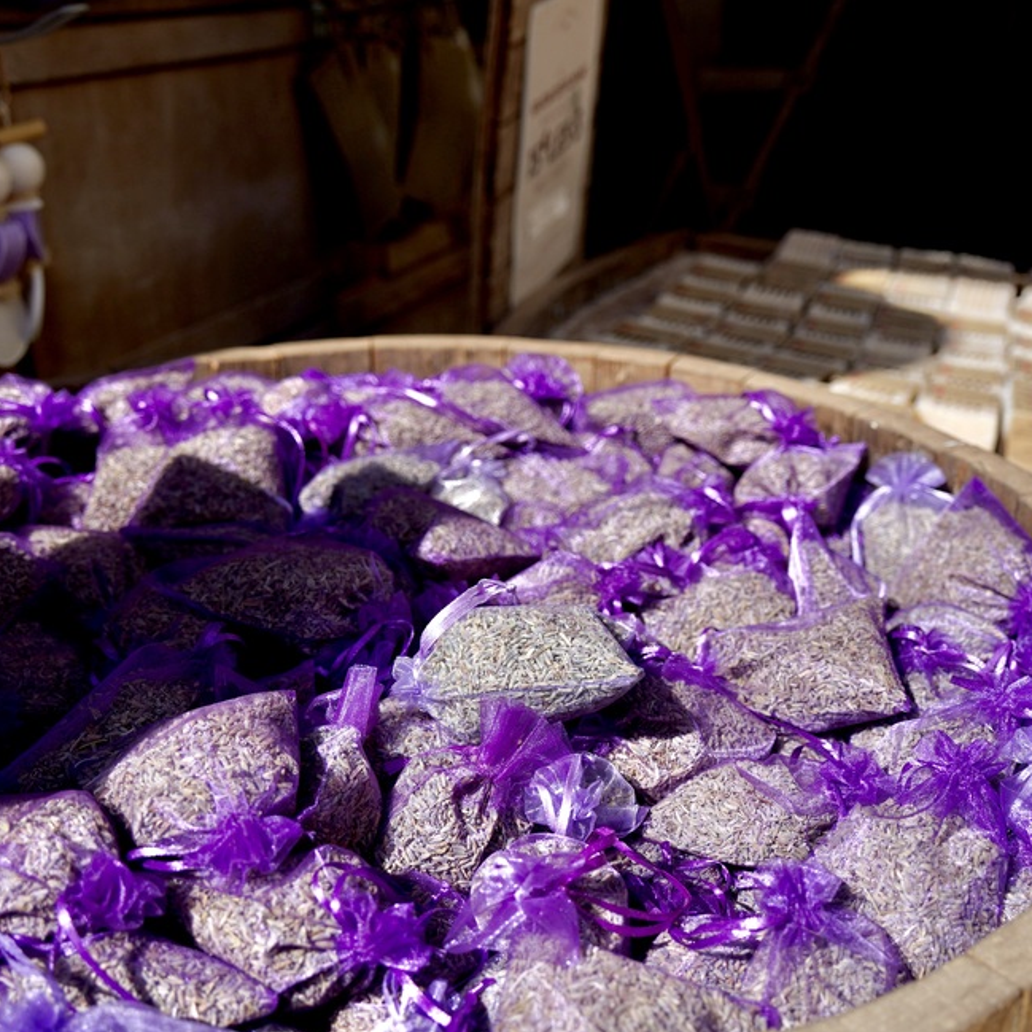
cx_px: 455
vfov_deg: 43.9
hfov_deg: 43.8
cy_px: 529
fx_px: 1282
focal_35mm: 38
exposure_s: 1/2000
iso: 160
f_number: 4
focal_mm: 29
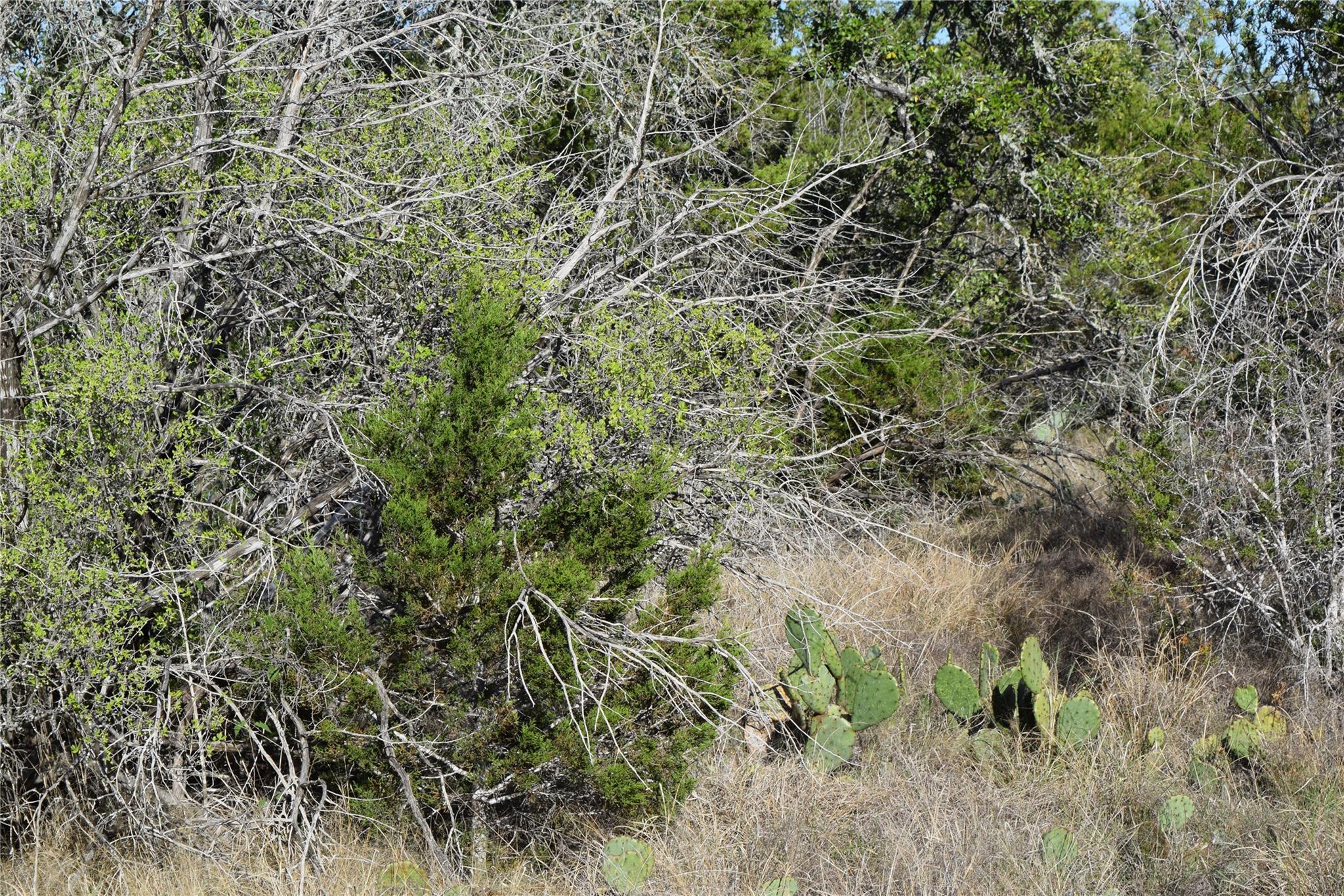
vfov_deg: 16.6
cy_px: 448
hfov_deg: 24.6
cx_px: 672
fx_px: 3080
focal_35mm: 82
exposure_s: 1/320
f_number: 9
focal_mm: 55
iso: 200
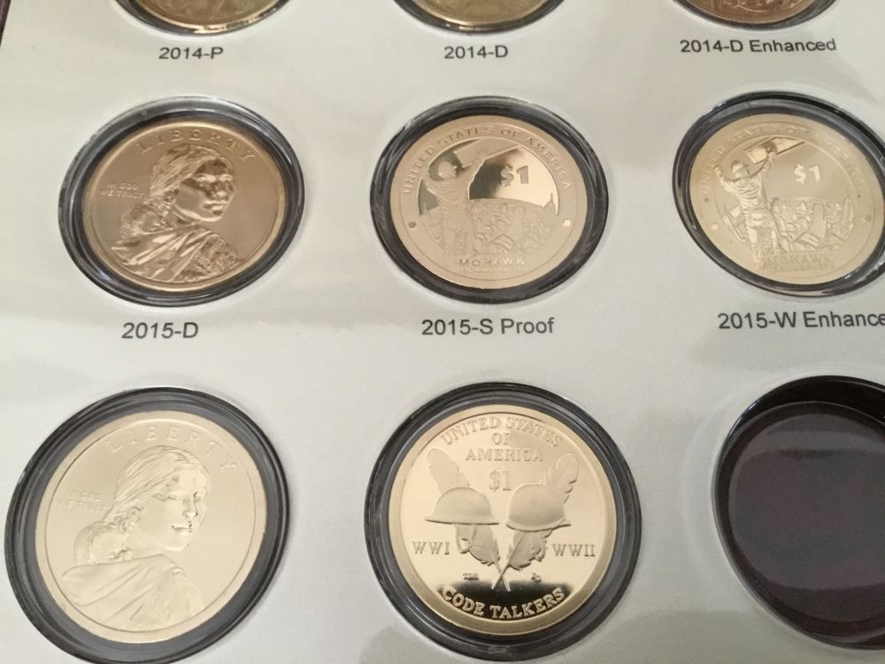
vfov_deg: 45.4
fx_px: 793
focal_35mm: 31
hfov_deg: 58.4
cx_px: 442
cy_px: 332
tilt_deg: -68.5
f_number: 2.4
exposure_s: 1/30
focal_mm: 3.3
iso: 200
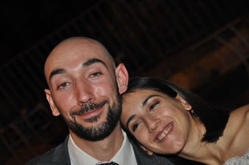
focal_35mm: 165
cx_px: 124
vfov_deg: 8.3
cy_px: 82
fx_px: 1140
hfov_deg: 12.5
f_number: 5.3
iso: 800
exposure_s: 1/60
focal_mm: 110
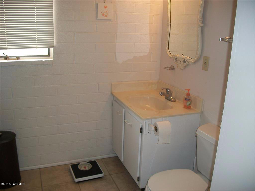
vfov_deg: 44.2
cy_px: 96
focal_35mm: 32
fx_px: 236
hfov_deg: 56.8
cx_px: 128
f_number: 2.9
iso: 80
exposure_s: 1/30
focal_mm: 5.7
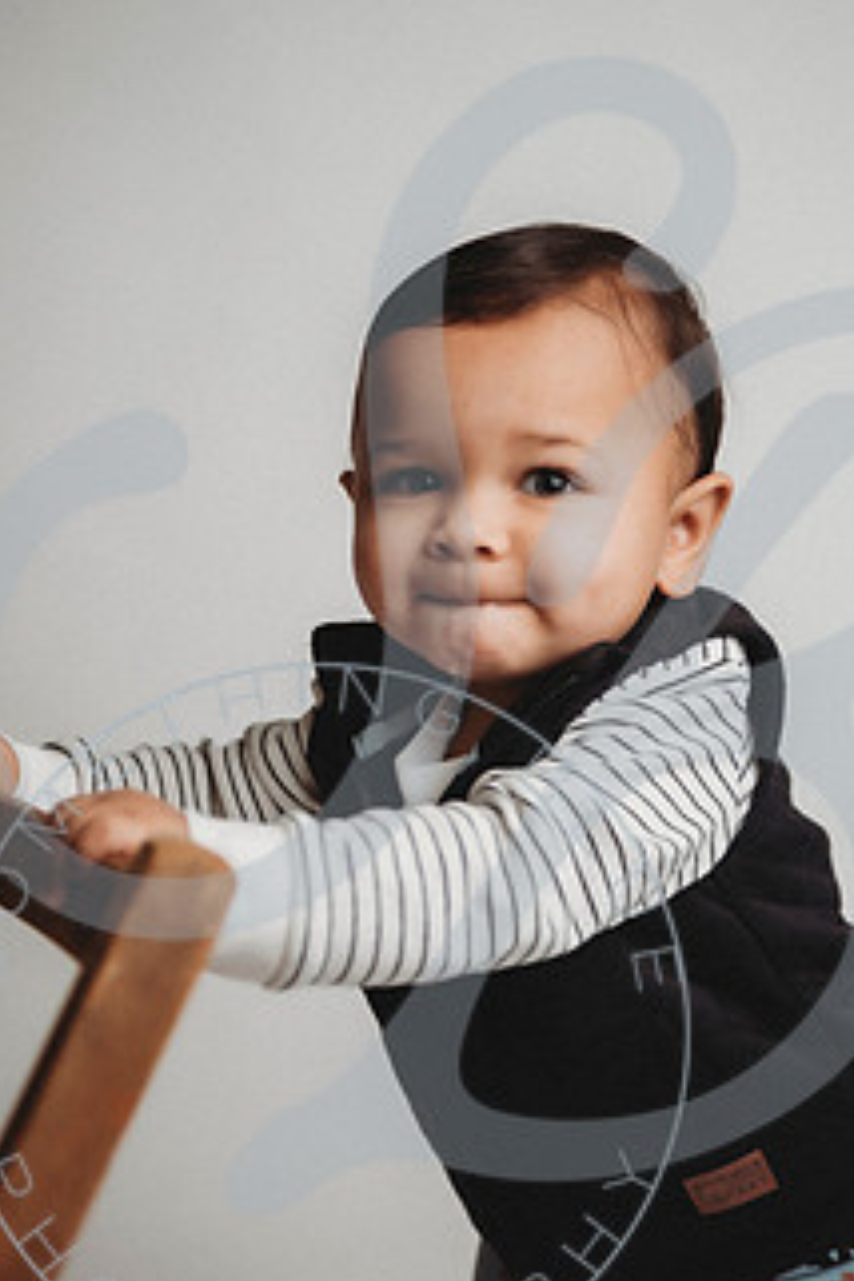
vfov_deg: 26.3
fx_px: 2740
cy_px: 730
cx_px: 499
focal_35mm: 77
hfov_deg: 17.7
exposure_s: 1/125
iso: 100
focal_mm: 55
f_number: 2.8
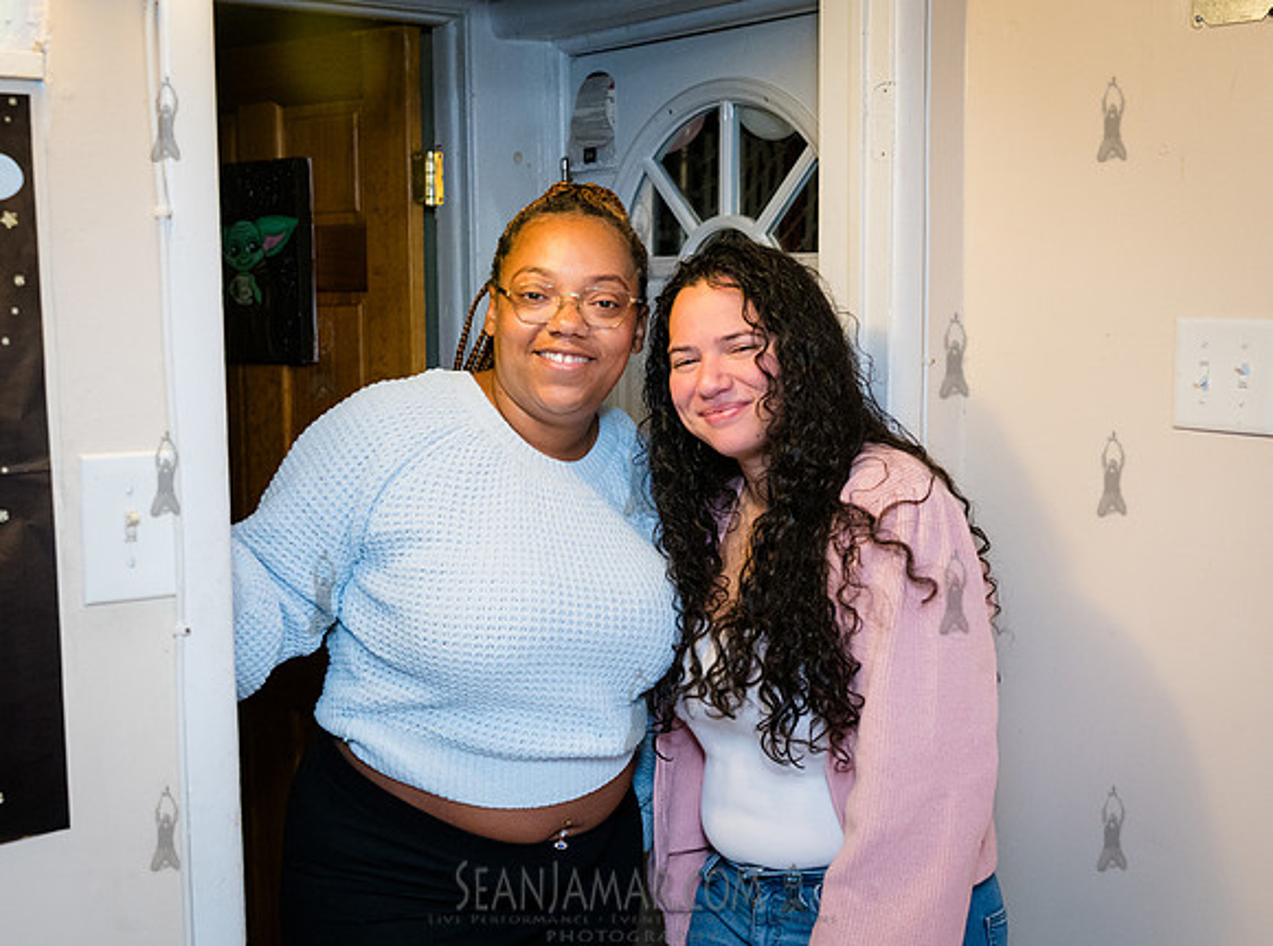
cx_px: 621
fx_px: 1609
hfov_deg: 43.2
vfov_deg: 32.8
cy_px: 471
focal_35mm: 44
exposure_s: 1/320
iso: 6400
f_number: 4
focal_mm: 38
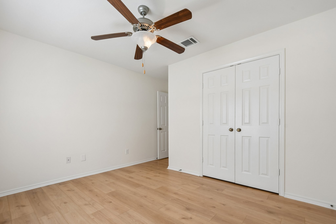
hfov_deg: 100.4
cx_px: 168
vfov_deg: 77.3
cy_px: 112
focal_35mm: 15
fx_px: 140
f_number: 8
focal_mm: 10
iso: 400
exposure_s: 1/40
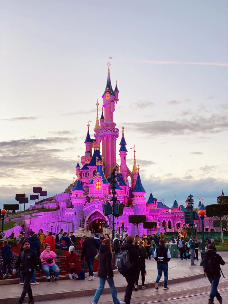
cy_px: 152
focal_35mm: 52
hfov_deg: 28.0
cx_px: 114
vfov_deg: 36.8
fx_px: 457
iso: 100
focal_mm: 6
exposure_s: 1/50
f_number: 2
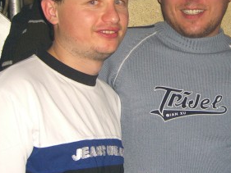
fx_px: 541
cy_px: 51
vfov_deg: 18.1
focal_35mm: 81
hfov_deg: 23.7
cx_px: 187
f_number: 2.8
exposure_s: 1/60
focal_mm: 7.9
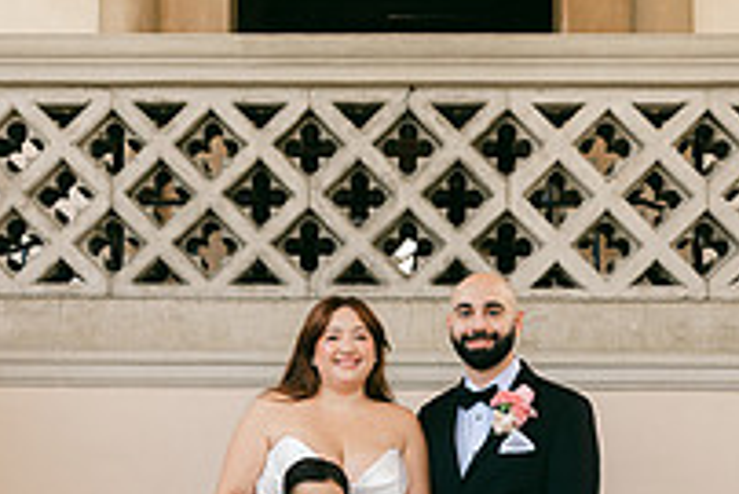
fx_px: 1602
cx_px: 366
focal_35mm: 78
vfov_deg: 17.2
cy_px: 487
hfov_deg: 26.0
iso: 160
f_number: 4
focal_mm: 35
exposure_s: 1/160
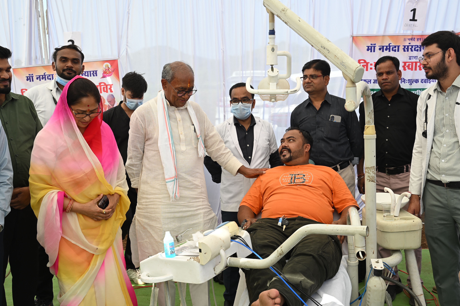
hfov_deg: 50.7
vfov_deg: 35.1
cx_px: 242
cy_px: 158
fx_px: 486
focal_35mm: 38
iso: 200
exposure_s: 1/200
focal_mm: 34
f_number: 7.1
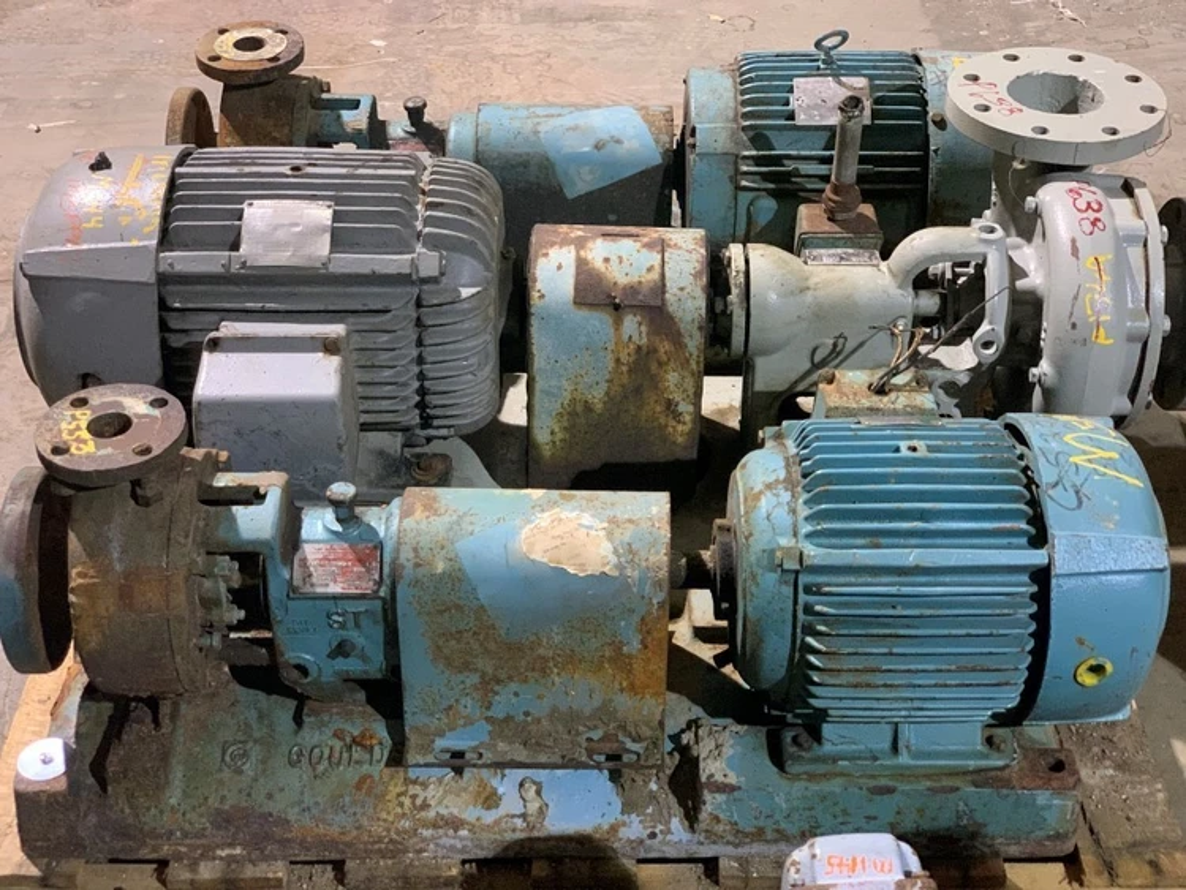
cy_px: 445
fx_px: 1782
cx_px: 593
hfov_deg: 36.8
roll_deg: +0.1
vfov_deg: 28.0
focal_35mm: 52
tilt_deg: -36.3
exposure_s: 1/60
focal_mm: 6
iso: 400
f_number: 2.4
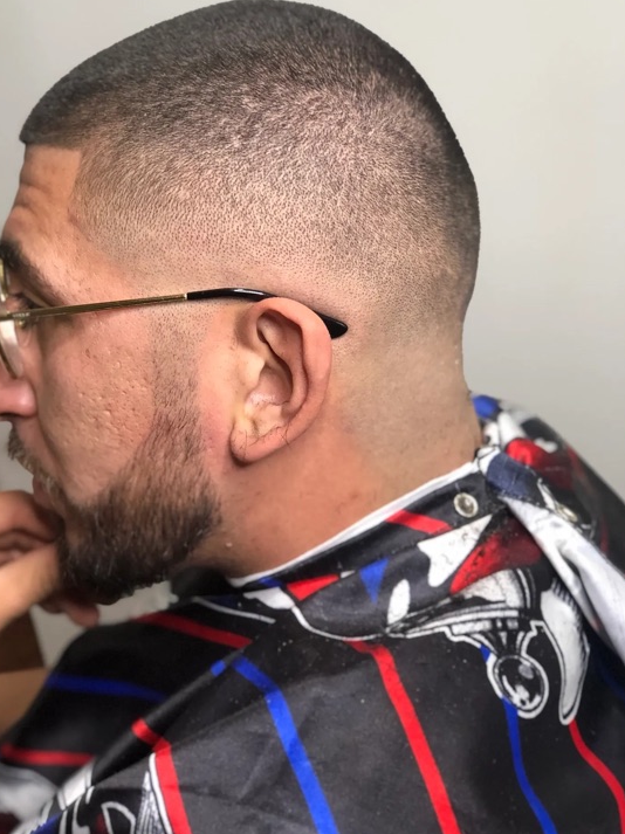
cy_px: 401
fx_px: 1542
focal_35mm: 64
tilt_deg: -19.6
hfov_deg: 22.9
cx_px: 282
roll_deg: +12.1
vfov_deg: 30.3
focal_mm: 6.6
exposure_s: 1/30
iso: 64
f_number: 2.8
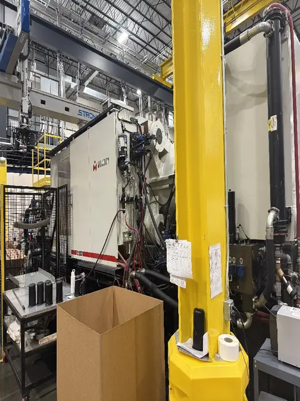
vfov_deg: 71.6
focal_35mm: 24
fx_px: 277
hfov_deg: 56.8
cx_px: 150
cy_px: 200
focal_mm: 6.76
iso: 250
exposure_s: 1/60
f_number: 1.78
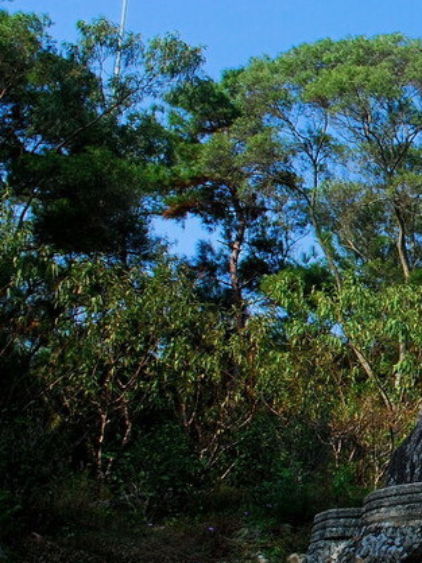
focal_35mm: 83
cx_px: 723
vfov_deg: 23.6
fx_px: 1351
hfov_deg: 15.6
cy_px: 262
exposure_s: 1/80
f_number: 11
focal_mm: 20
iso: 160
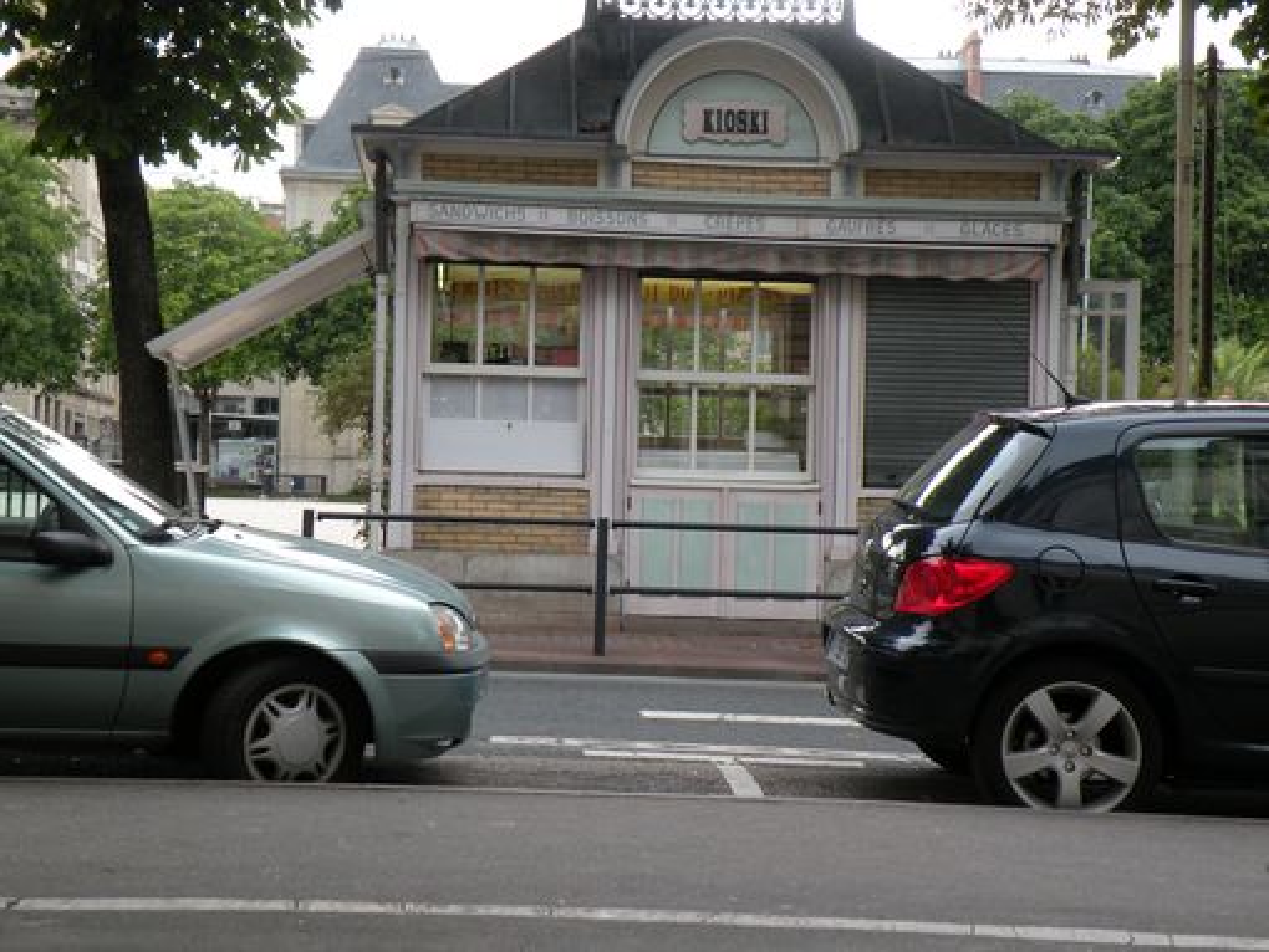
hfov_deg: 25.6
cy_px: 476
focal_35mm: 76
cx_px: 634
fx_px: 2787
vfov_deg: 19.4
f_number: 4
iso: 64
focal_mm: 13.4
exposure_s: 1/113
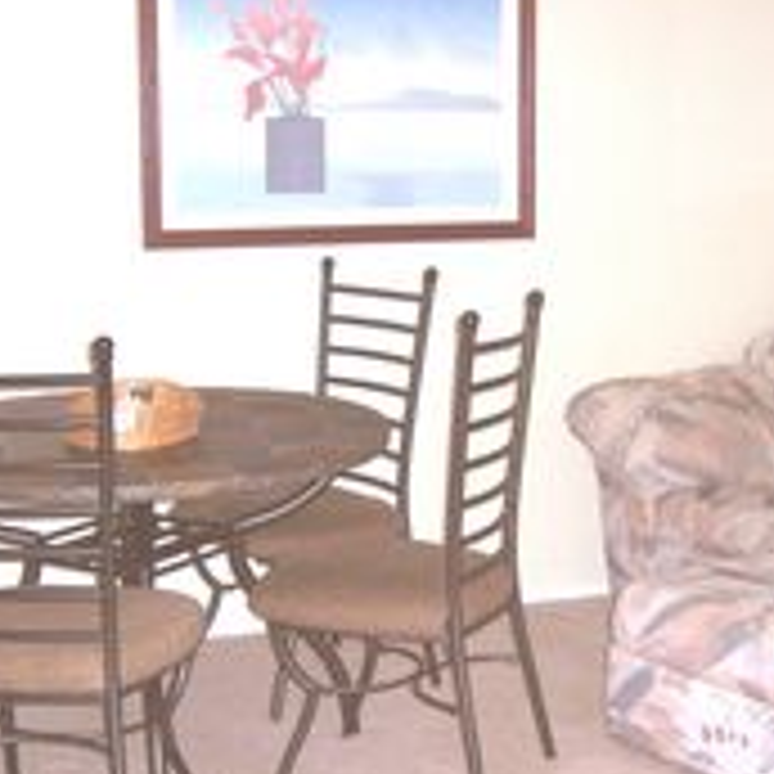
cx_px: 450
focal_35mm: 68
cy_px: 418
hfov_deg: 25.3
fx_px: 1720
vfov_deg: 25.4
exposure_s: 1/60
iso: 125
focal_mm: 6
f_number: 2.8
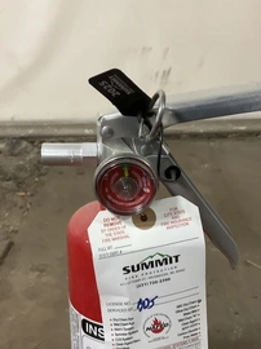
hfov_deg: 33.5
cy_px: 191
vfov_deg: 43.8
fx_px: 433
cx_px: 141
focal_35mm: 43
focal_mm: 3
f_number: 1.8
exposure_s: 1/60
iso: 250
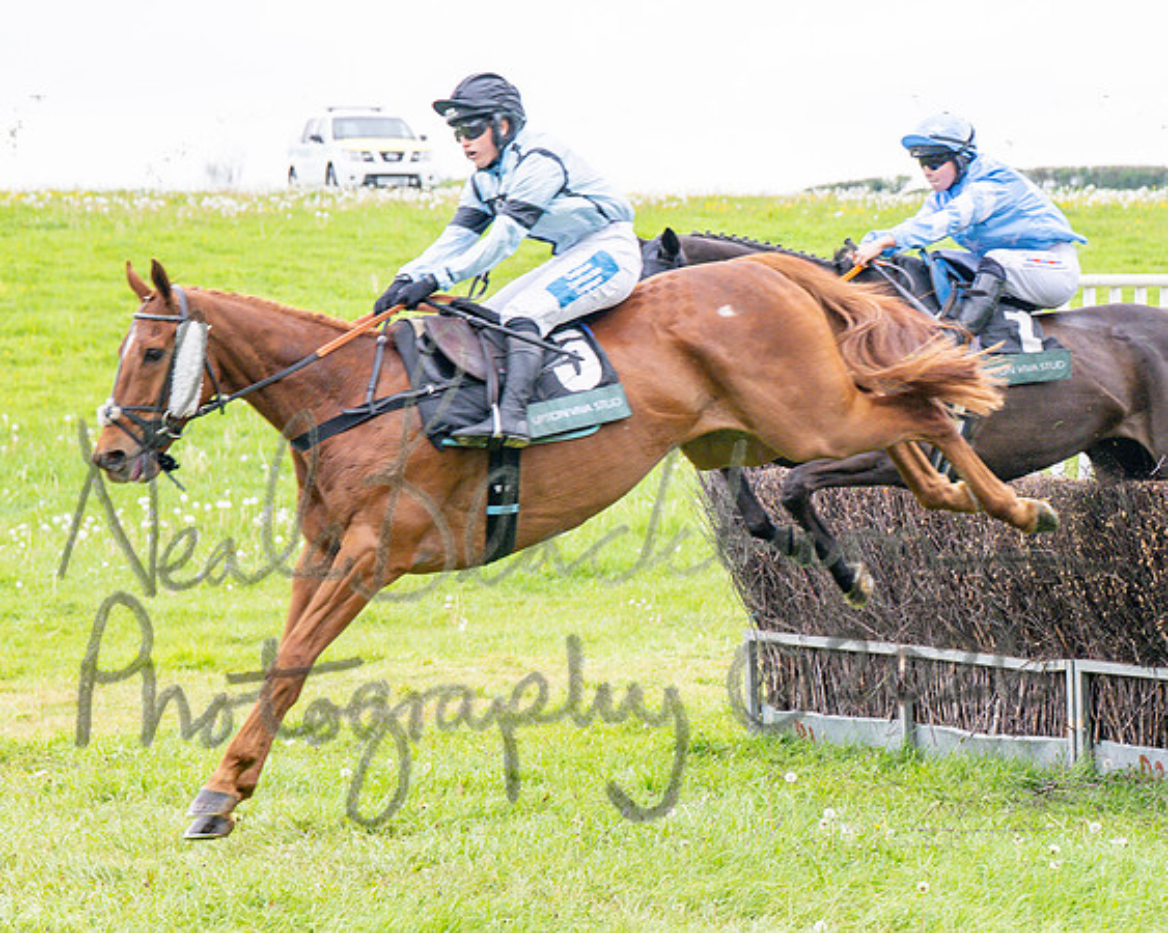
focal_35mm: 163
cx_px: 575
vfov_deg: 9.5
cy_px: 500
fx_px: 5629
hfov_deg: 11.8
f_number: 4
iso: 400
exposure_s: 1/1250
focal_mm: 70
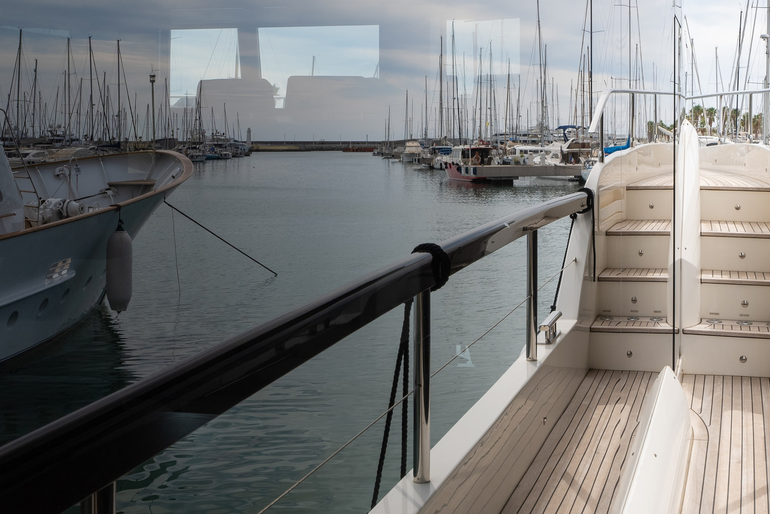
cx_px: 513
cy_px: 130
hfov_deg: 37.8
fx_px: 1113
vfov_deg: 25.7
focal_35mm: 52
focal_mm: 34
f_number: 11
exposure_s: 1/160
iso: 200
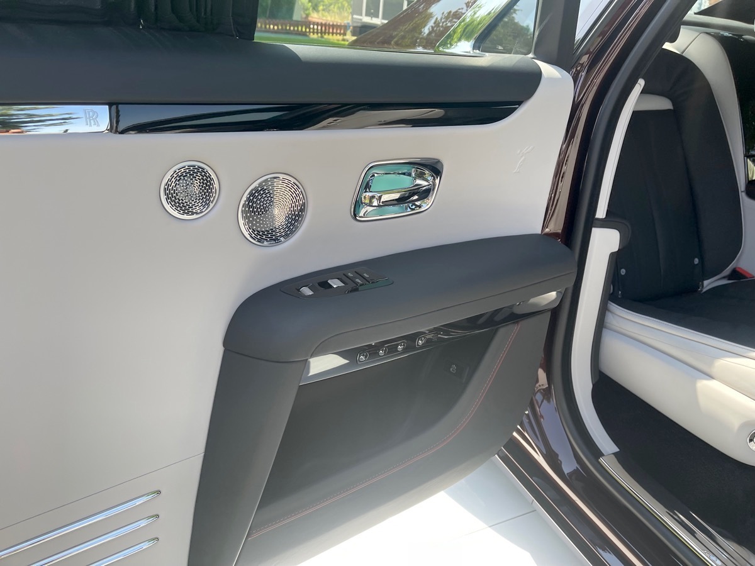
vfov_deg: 53.1
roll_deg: -4.4
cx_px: 378
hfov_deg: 67.3
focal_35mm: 26
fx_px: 567
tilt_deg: -24.6
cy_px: 283
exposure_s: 1/402
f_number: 1.6
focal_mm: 5.1
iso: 32
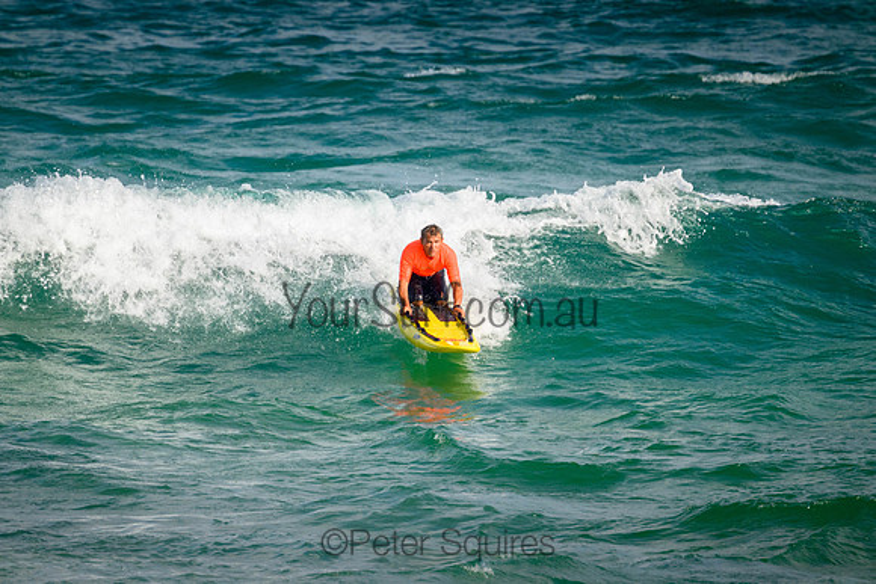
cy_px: 292
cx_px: 438
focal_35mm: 800
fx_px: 19470
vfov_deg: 1.7
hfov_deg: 2.6
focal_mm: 800
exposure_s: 1/2000
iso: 1250
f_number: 11
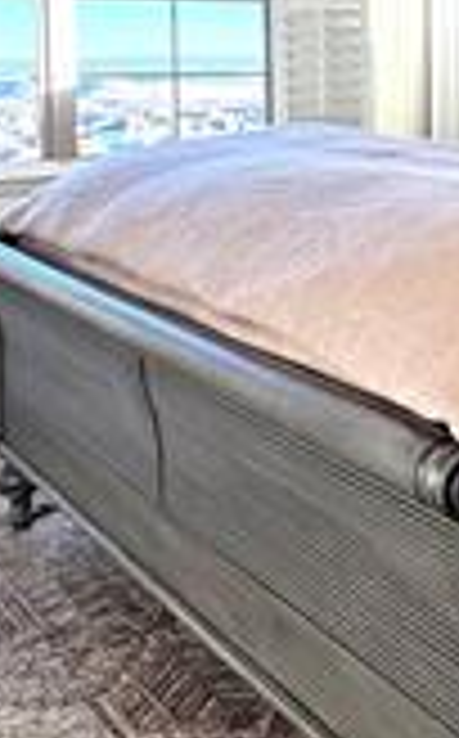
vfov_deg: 33.6
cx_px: 720
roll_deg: +0.5
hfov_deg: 19.1
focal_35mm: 58
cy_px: 99
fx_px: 1165
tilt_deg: -3.0
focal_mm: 2.22
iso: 100
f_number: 2.2
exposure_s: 1/120
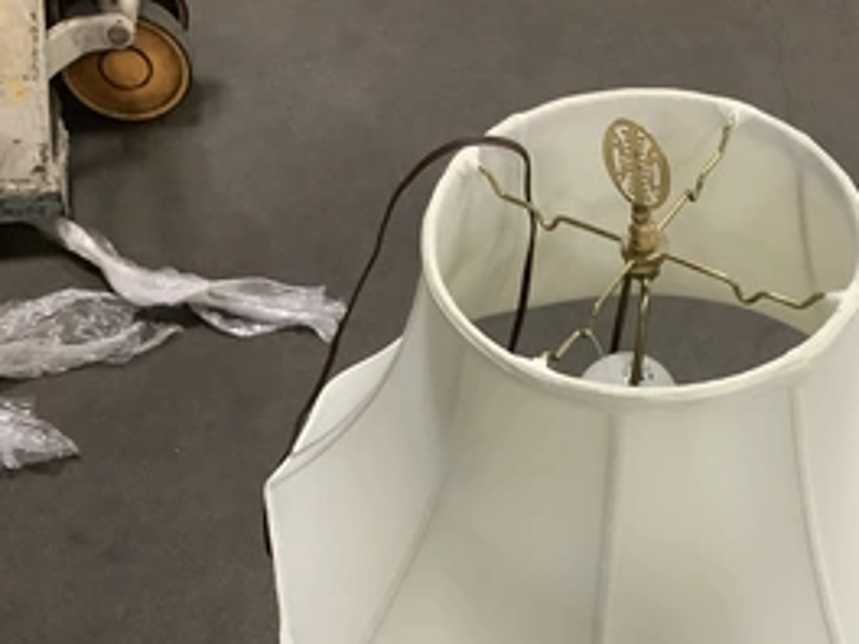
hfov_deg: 39.7
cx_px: 608
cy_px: 459
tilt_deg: -53.6
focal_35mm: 47
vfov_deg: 30.5
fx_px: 1166
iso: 320
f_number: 2.4
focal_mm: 3.3
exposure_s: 1/60
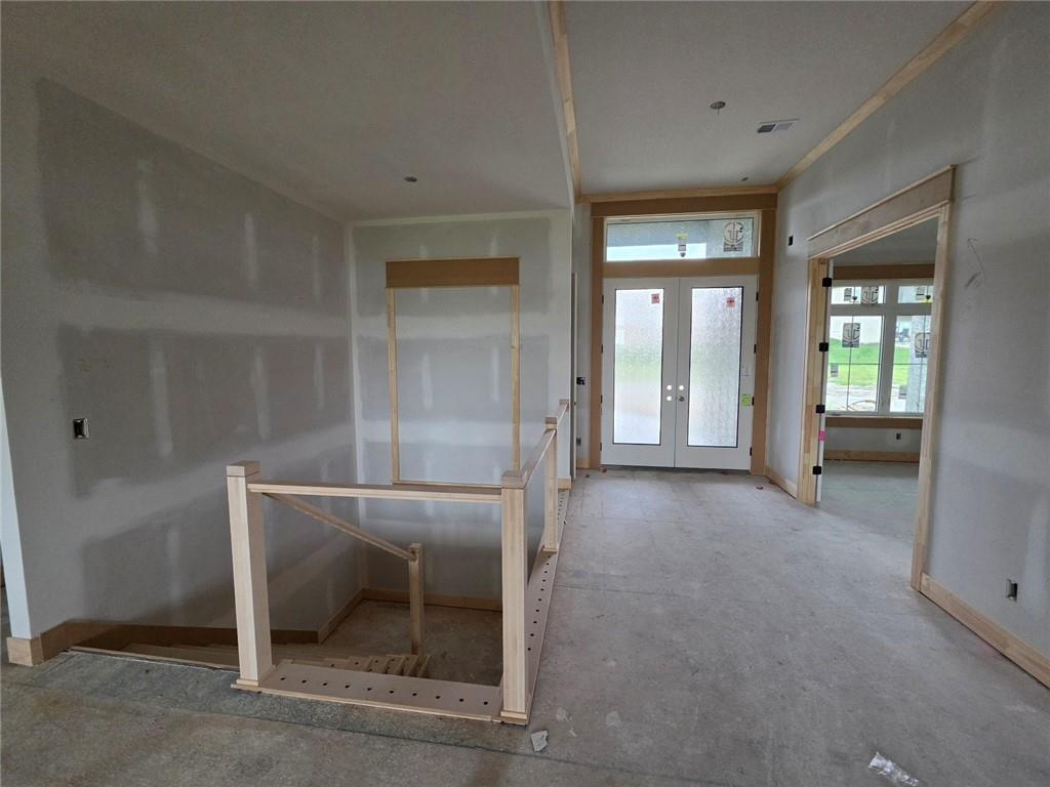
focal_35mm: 13
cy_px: 394
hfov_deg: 106.2
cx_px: 525
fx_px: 394
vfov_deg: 89.9
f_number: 1.9
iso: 250
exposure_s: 1/120
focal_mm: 2.2
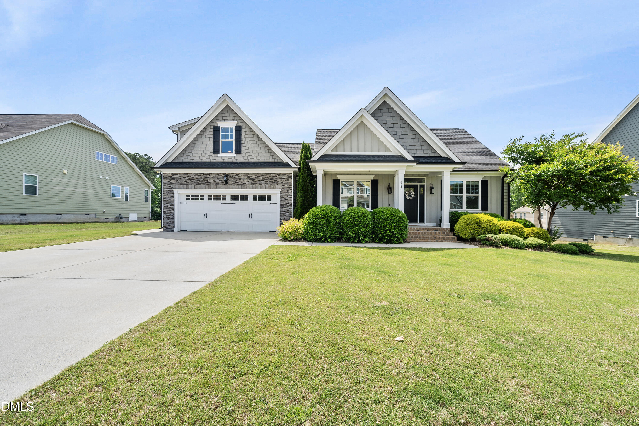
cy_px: 213
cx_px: 320
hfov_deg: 104.2
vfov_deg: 81.3
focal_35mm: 14
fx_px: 249
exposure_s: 1/250
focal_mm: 14
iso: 80
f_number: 7.1
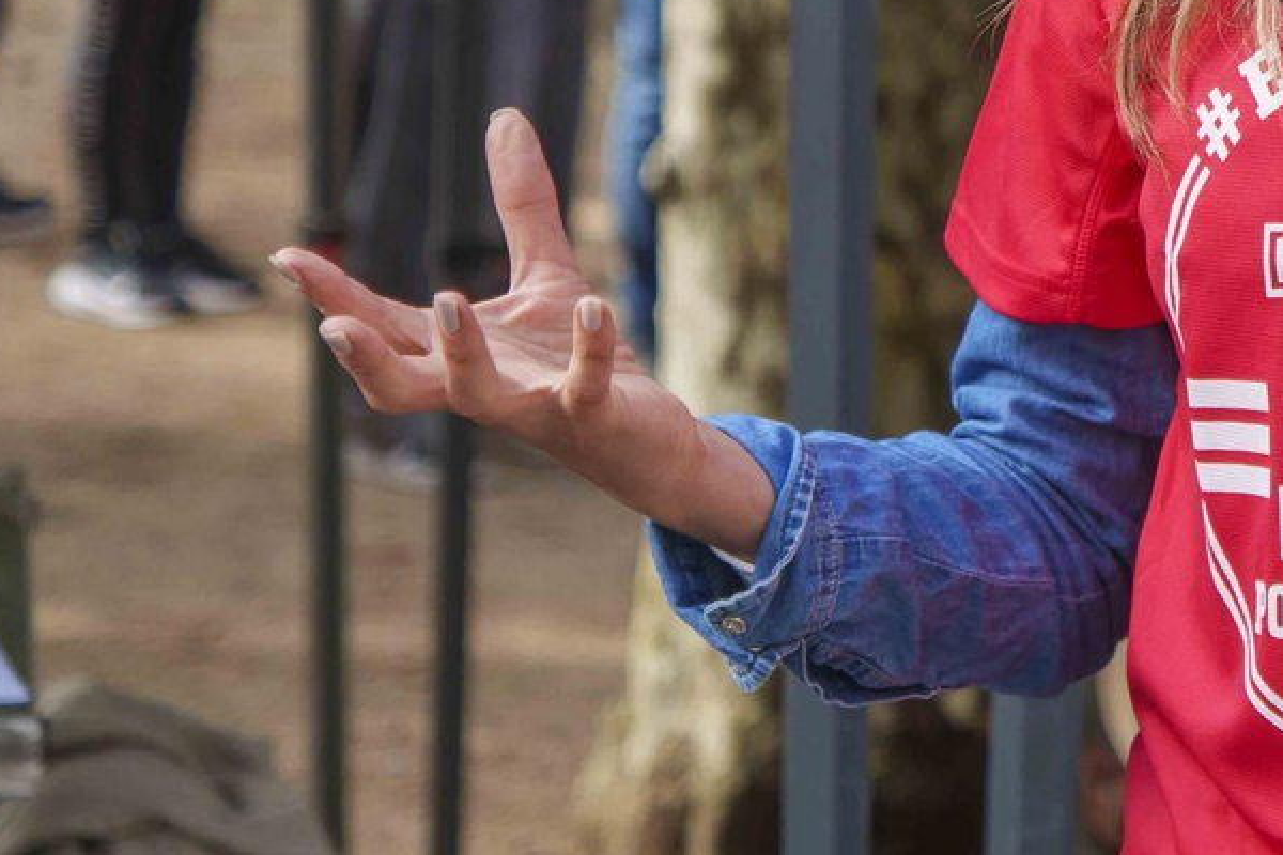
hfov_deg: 10.2
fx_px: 7127
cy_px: -124
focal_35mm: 200
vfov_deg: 6.8
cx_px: 1319
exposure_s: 1/400
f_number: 2.8
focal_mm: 50
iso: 125
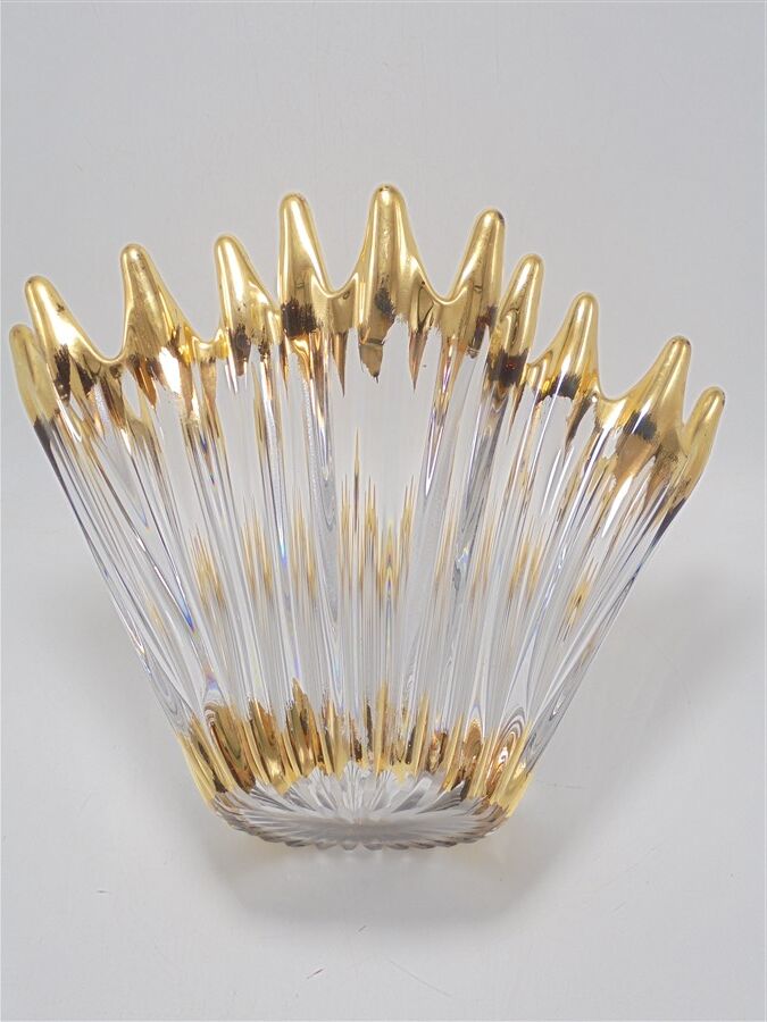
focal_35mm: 34
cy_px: 511
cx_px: 384
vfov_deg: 54.0
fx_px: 1004
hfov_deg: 41.8
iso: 100
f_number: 4
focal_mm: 6.1
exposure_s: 1/60
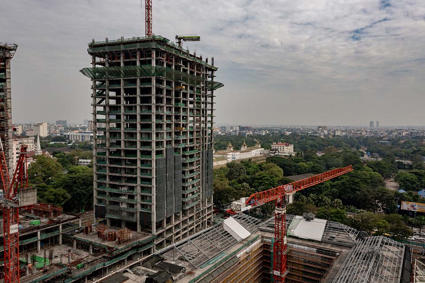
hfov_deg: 65.5
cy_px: 142
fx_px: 331
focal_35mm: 28
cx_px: 212
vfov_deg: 46.4
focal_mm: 10.26
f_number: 10
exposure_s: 1/320
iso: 100
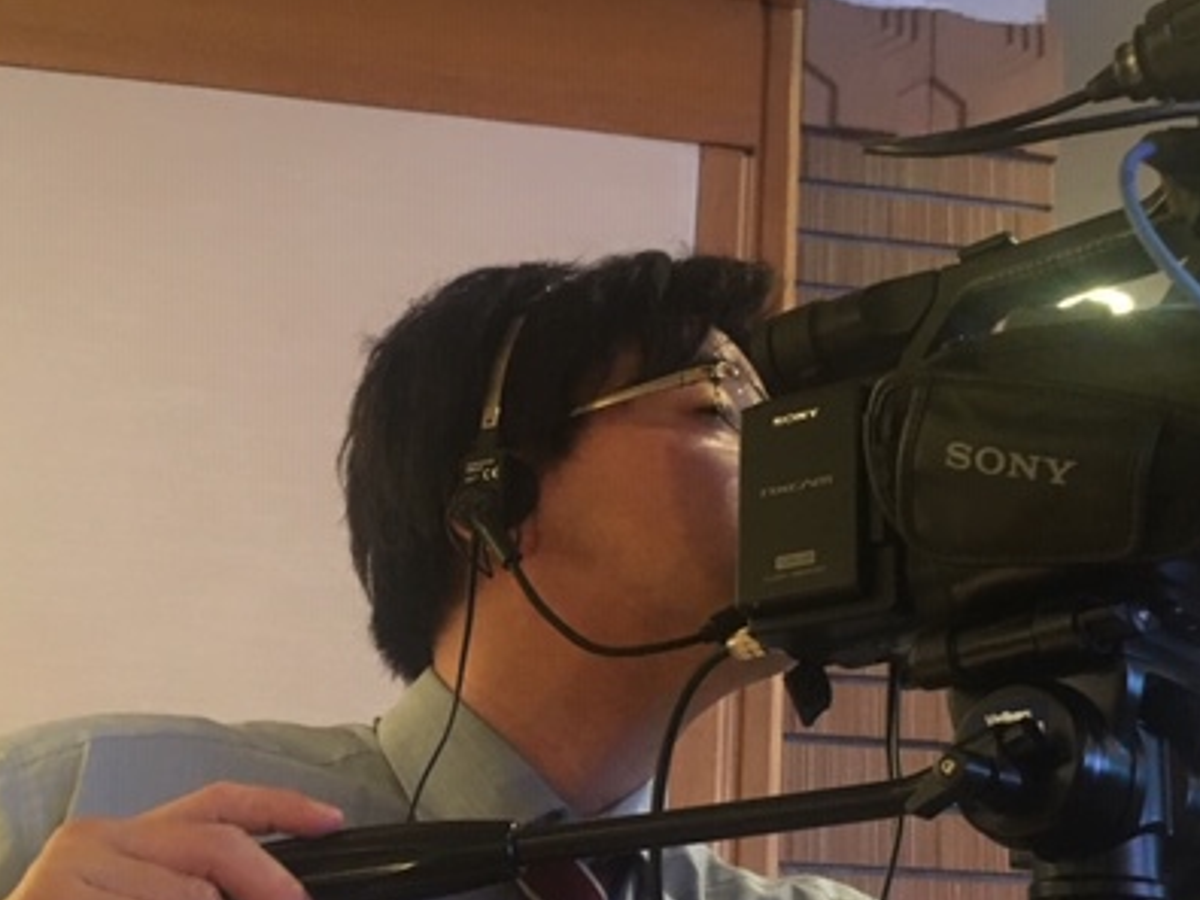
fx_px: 1629
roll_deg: -1.2
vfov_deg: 30.8
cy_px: 547
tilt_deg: +20.6
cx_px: 787
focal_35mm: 47
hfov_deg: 40.0
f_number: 2.2
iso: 400
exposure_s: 1/15
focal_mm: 4.15
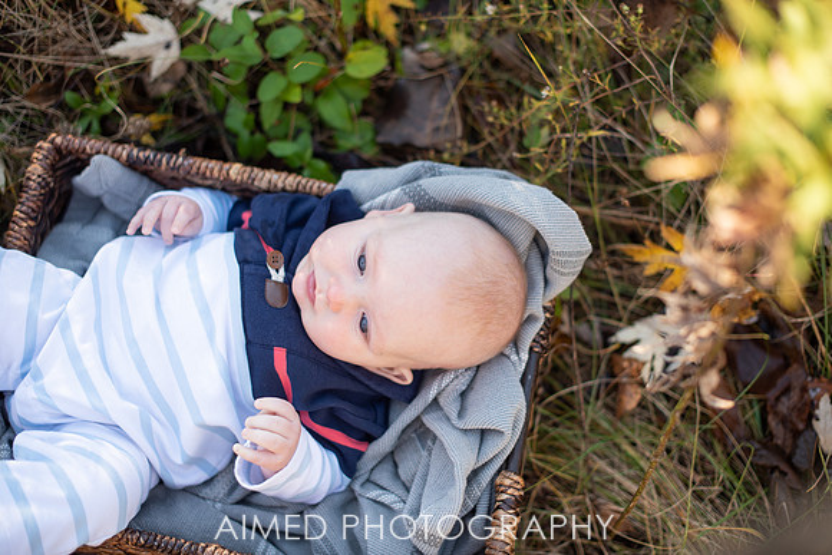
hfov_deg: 39.6
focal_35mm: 50
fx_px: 1156
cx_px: 416
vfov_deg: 27.0
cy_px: 278
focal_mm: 50
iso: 100
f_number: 2
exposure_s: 1/400
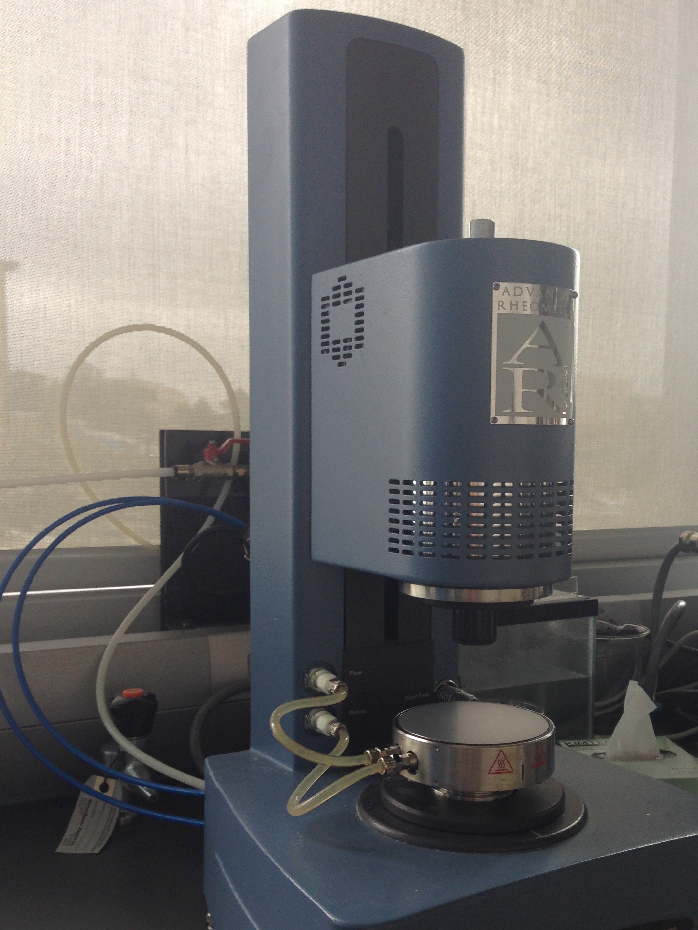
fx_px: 1022
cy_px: 527
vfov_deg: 48.8
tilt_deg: -3.4
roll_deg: +0.5
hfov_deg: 37.6
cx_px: 399
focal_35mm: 38
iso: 50
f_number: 2.4
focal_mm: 4.12
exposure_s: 1/30
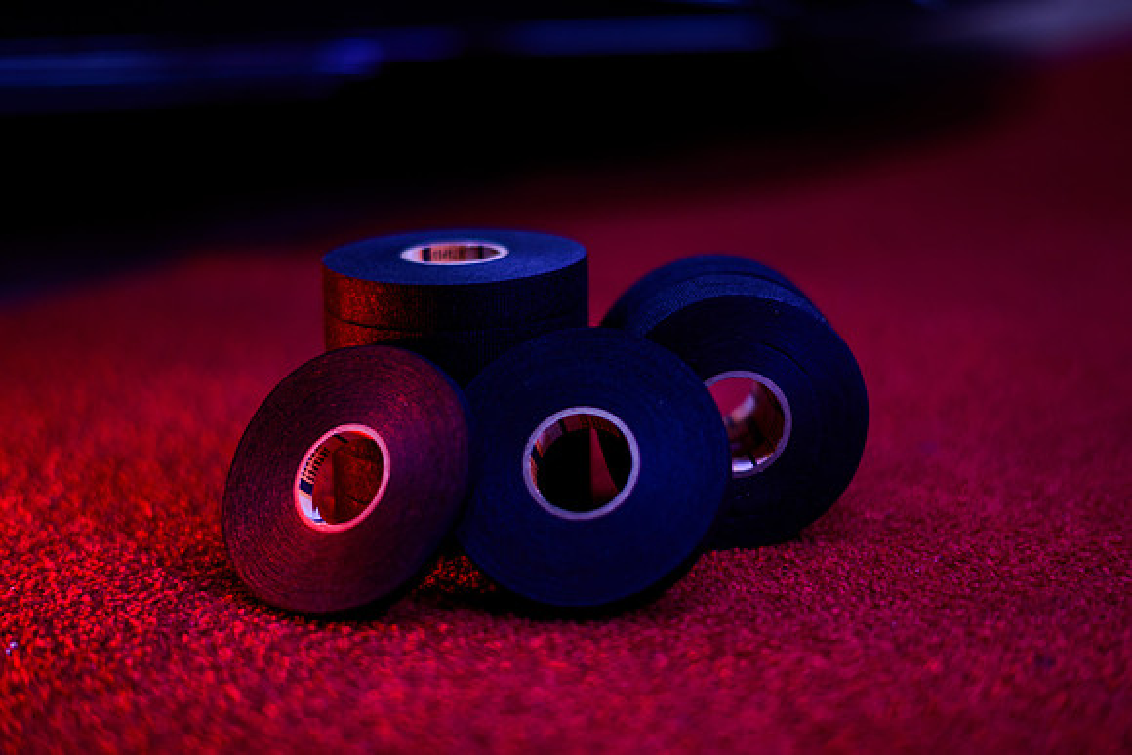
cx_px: 566
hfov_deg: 34.5
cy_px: 378
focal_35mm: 58
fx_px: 1824
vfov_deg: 23.4
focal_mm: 58
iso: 400
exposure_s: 1/60
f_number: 1.4
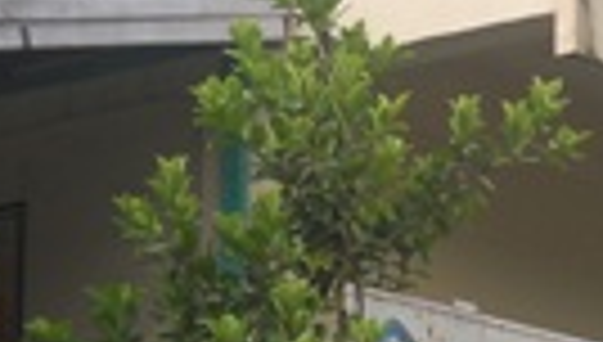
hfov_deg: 14.0
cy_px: 436
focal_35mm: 149
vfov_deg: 8.1
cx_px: 720
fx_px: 2387
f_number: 3.1
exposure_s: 1/320
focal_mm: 6.72
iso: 80
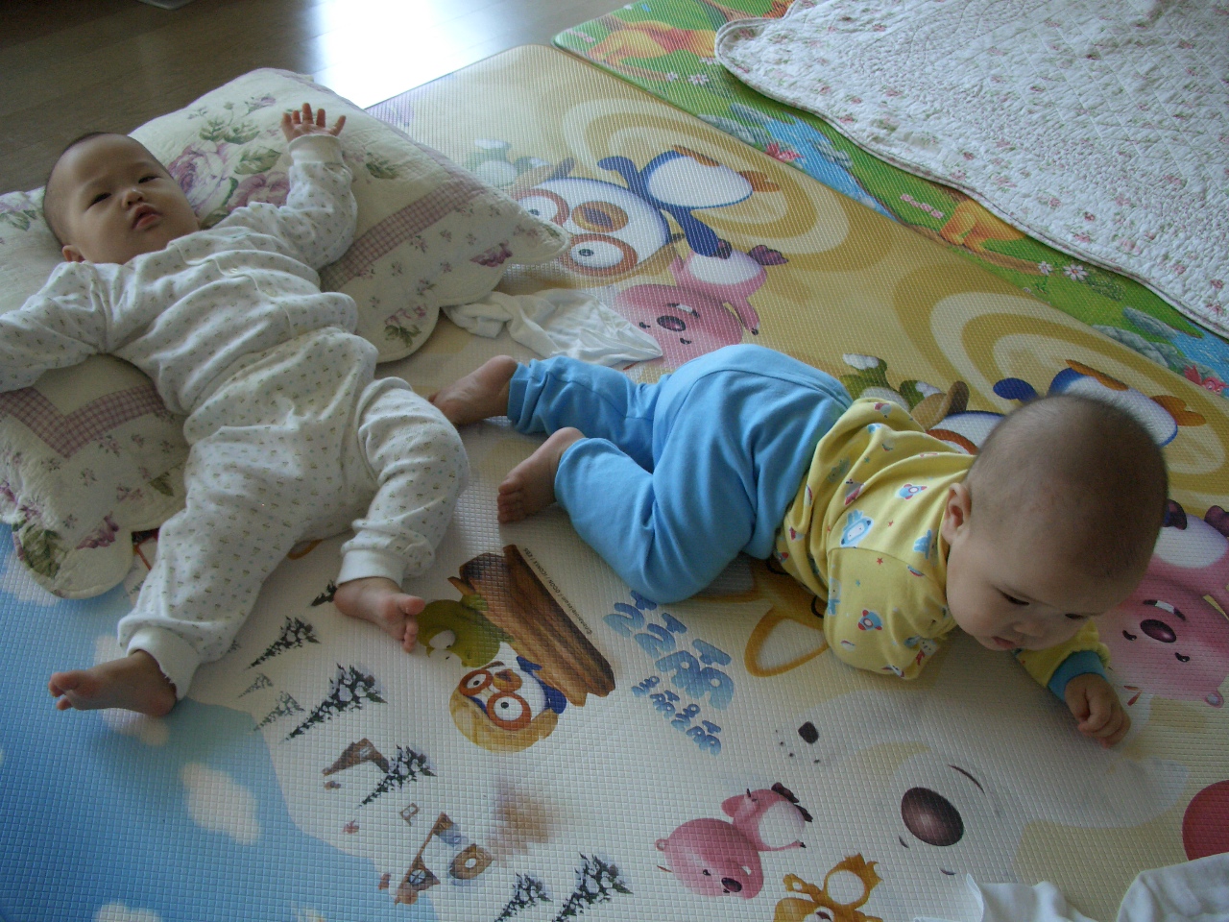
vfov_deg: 42.9
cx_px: 614
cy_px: 461
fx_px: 1172
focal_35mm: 33
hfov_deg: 55.4
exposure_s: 1/125
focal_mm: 7.1
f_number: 2.8
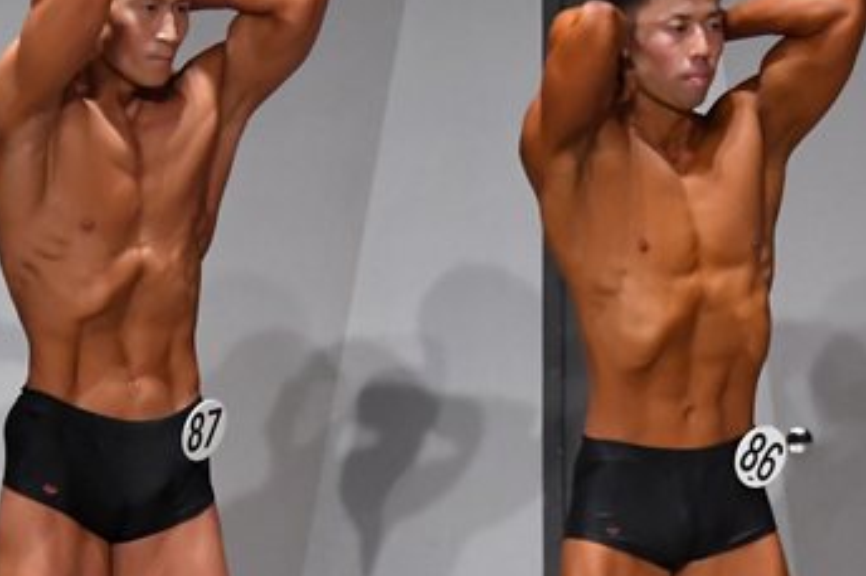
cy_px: 508
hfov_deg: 4.2
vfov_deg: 2.8
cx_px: 193
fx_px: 11757
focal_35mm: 489
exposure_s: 1/400
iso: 6400
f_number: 5.6
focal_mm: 145
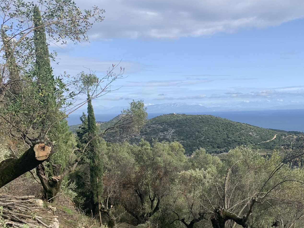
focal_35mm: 42
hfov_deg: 43.3
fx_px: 369
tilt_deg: -10.4
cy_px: 170
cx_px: 230
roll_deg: +1.2
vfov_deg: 33.7
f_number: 1.8
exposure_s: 1/1634
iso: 25
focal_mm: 4.25
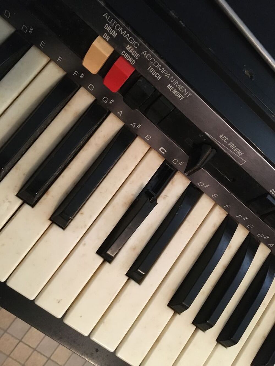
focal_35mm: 29
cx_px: 138
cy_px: 183
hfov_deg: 48.2
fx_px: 307
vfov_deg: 61.7
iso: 320
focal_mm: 4.15
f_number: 2.2
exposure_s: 1/17
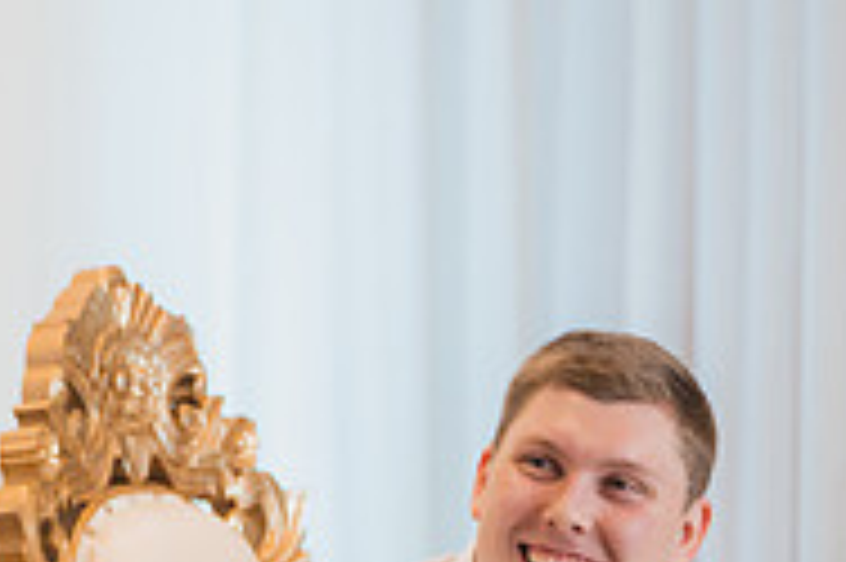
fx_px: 10965
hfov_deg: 4.4
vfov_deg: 2.9
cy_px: 461
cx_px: -162
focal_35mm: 467
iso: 1000
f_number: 2.8
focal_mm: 151
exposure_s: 1/250
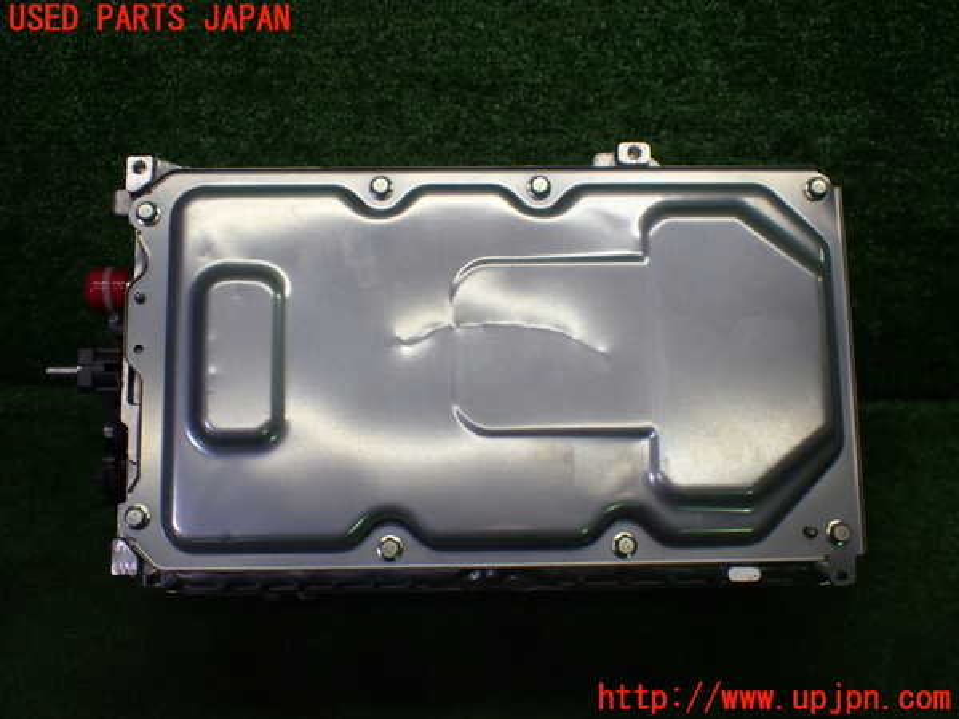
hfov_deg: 49.0
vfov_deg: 37.7
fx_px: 1053
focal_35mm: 38
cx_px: 480
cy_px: 360
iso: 160
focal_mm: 6.83
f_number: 2.7
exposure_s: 1/160
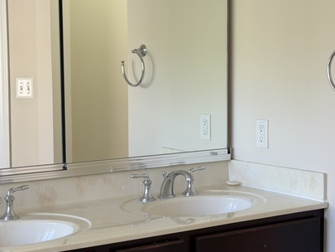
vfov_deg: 18.7
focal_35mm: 79
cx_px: 140
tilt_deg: -6.2
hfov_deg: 24.7
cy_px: 136
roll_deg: +0.9
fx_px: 765
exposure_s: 1/60
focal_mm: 6.76
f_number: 1.78
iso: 100
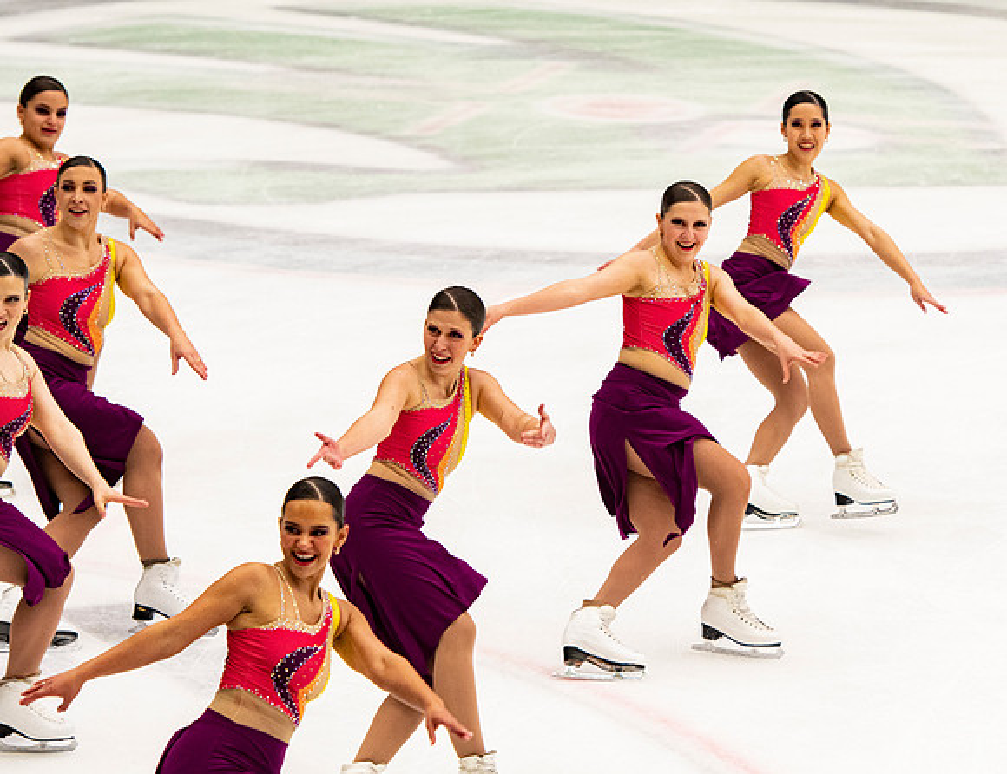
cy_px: 355
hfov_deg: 8.1
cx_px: 630
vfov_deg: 6.3
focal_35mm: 241
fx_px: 7080
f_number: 4
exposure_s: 1/500
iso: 1250
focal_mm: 135
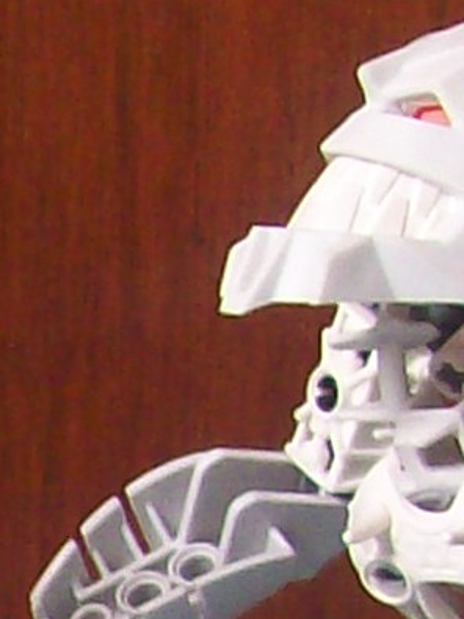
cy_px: 984
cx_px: -1116
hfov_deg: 4.9
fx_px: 5007
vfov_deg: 7.0
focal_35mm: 280
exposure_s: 1/32
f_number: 2.7
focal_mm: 6
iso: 121
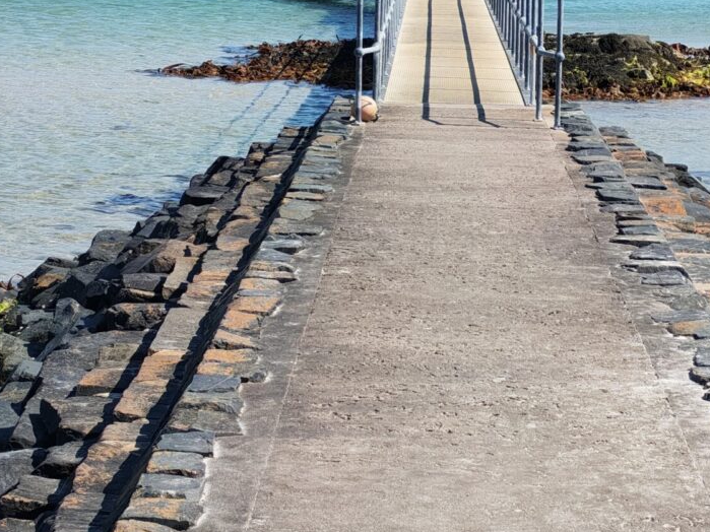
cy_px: 120
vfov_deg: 10.5
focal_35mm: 141
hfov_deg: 14.0
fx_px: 2892
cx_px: 526
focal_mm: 6.12
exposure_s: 1/700
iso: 50
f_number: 1.9
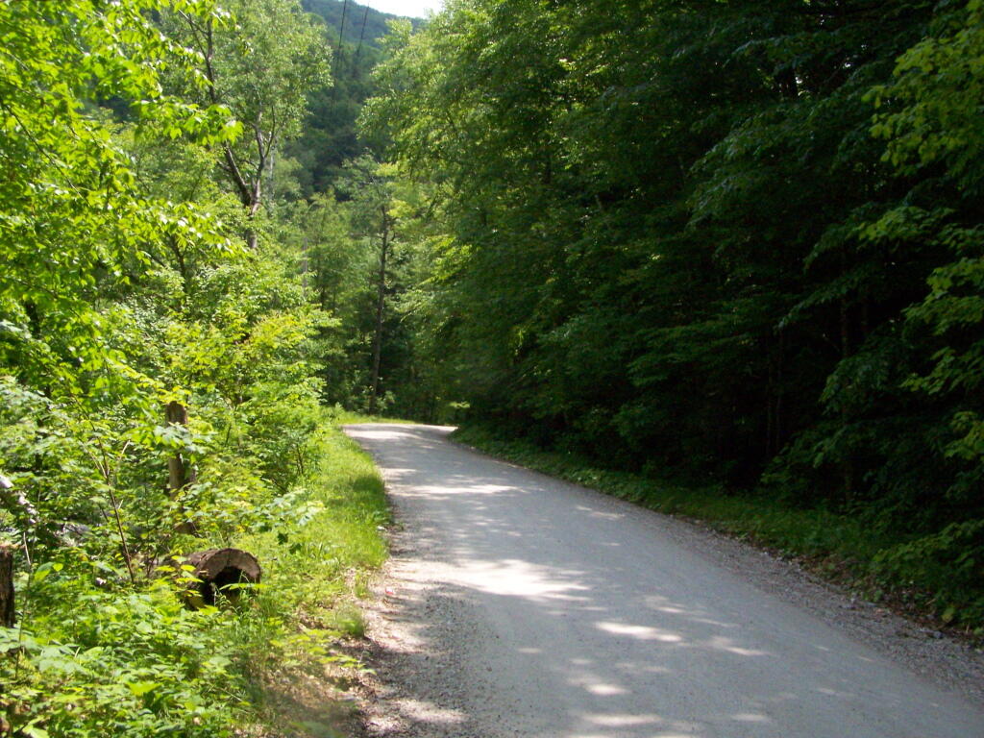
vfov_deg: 37.7
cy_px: 369
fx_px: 1080
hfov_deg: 49.0
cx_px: 492
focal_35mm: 38
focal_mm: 6.3
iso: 400
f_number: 5.6
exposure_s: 1/1000
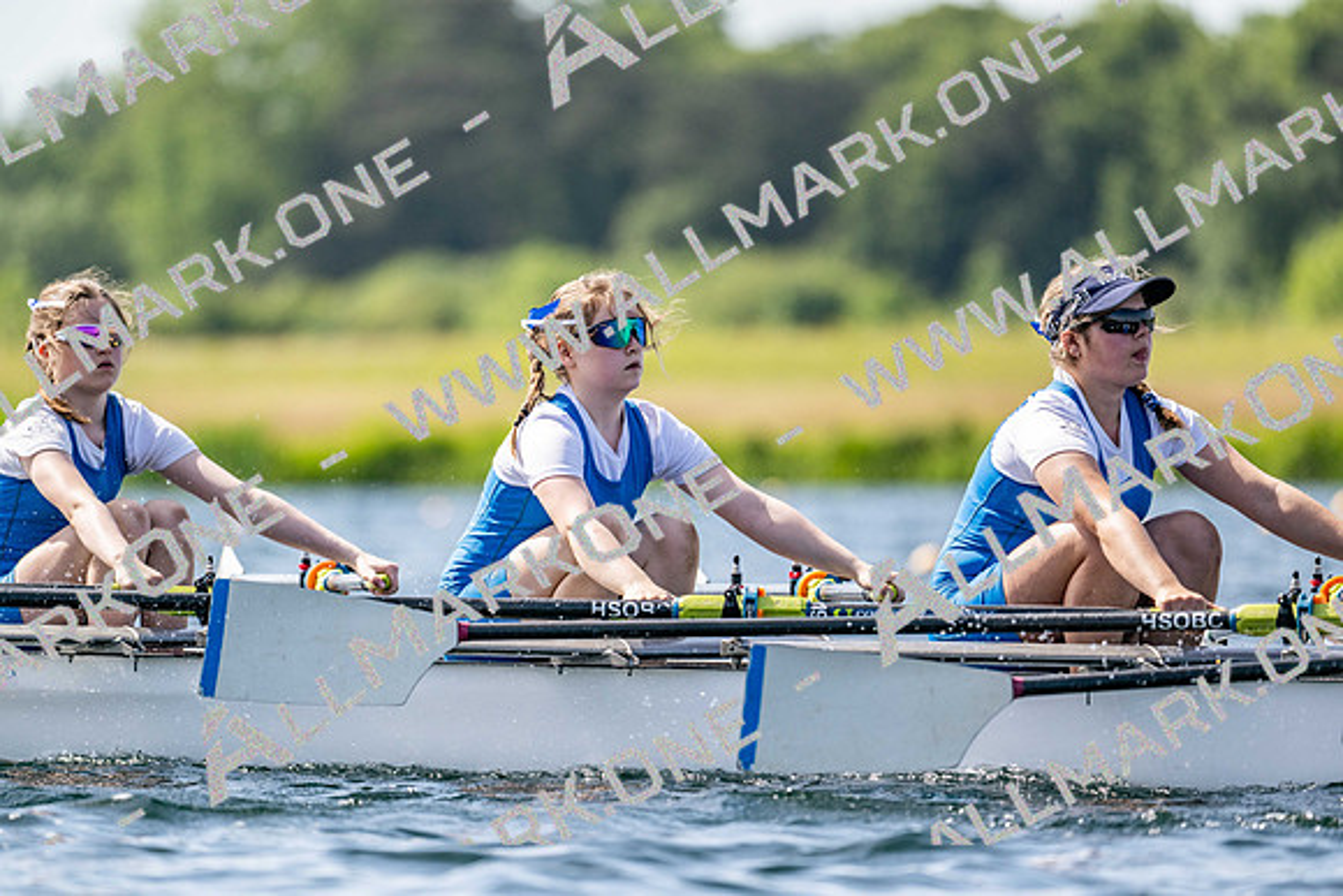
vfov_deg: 3.4
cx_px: 672
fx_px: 14925
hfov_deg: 5.2
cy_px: 448
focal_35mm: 400
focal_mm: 400
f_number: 4.5
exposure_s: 1/2500
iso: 280
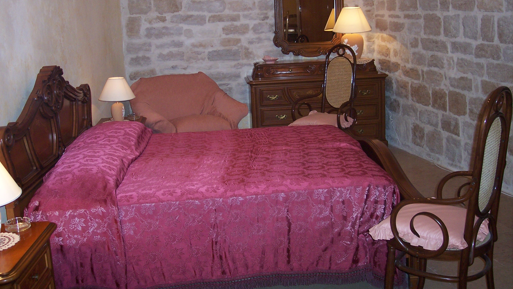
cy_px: 103
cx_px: 254
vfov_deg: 27.6
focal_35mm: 43
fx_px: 585
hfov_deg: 47.4
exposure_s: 1/60
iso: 140
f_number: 2.8
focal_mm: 8
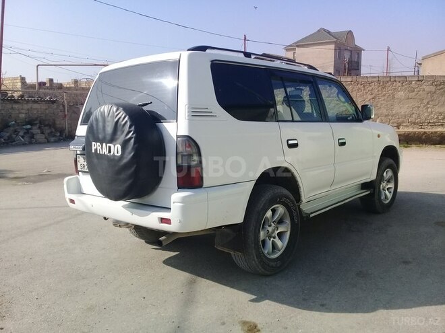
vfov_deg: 45.4
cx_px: 222
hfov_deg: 58.4
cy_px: 166
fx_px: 399
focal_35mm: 31
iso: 50
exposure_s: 1/1218
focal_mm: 3.3
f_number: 2.2
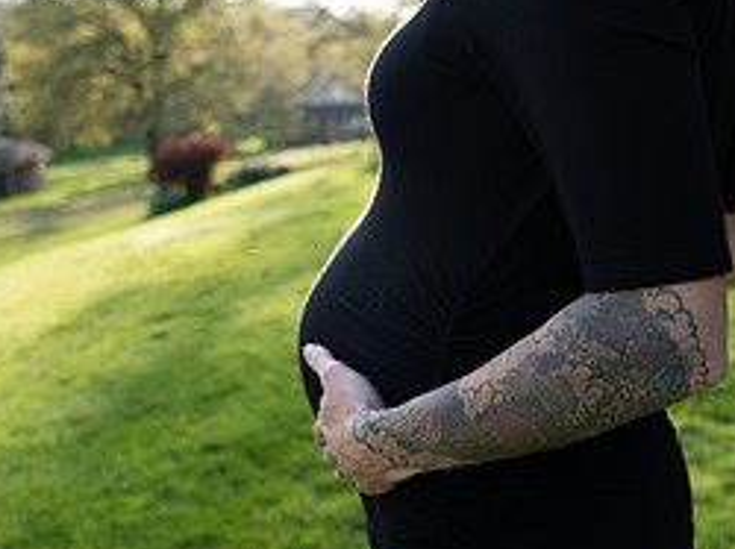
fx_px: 955
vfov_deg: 31.8
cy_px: 173
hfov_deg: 42.1
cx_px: 329
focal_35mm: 45
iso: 125
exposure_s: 1/250
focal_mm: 26
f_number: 3.5
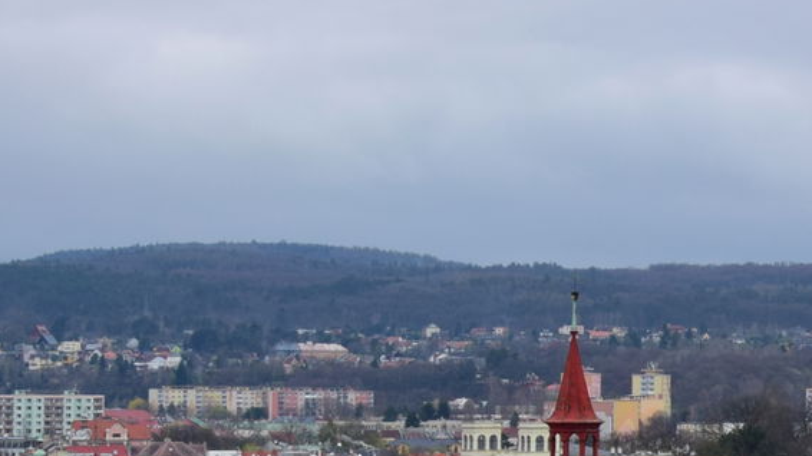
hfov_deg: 15.3
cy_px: 740
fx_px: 2755
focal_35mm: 128
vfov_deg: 9.2
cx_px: 1283
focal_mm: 24
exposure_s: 1/320
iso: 200
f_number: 8
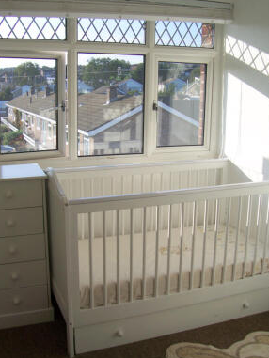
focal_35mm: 39
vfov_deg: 47.8
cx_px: 129
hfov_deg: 36.8
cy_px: 177
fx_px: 404
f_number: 5.1
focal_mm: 5.6
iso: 80
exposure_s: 1/250
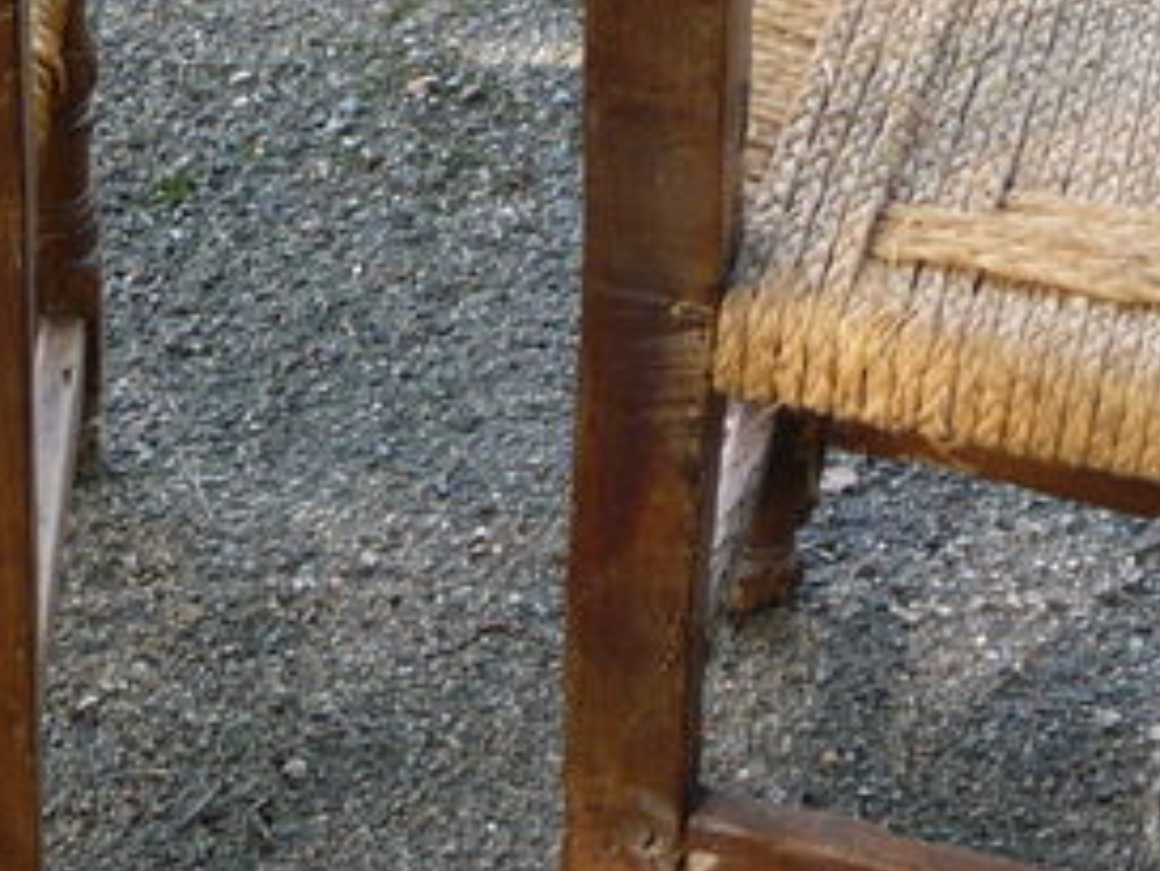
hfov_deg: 17.8
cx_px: 293
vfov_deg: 13.5
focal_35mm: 110
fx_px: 3688
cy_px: 365
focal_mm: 5.2
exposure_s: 1/50
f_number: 3.3
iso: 100
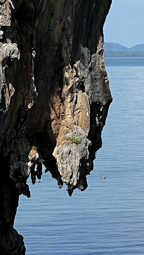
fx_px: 2186
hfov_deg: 3.8
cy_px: -76
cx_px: 91
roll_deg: +0.8
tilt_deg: +3.7
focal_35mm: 322
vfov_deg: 6.6
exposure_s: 1/774
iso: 32
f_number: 2.8
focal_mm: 9
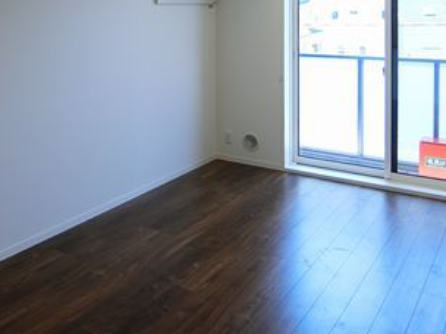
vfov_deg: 33.8
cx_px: 150
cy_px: 25
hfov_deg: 46.1
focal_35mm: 40
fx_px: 515
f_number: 2.7
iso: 100
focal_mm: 4.06
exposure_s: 1/125
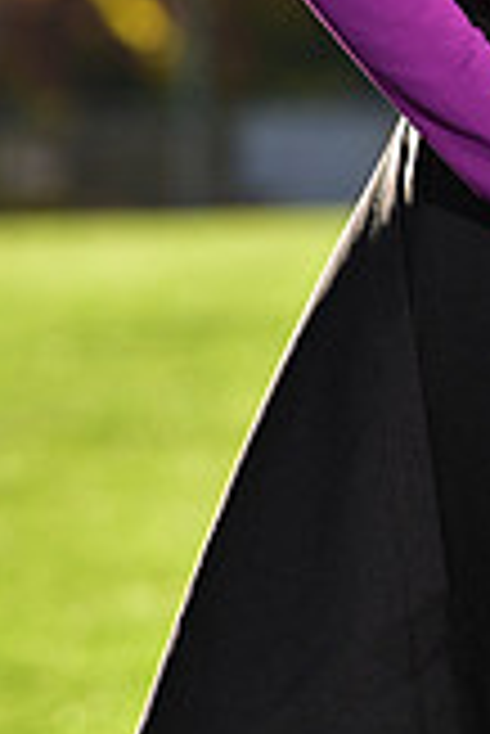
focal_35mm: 713
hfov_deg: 1.9
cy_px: -396
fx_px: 14525
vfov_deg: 2.9
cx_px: 632
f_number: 5.6
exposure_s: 1/200
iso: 80
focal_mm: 200
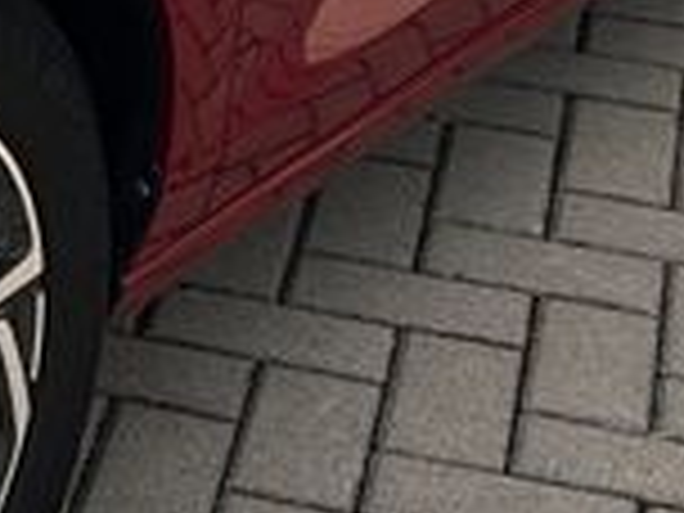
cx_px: -648
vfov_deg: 8.2
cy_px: -405
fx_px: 3458
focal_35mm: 175
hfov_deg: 10.5
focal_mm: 5.1
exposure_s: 1/1536
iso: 50
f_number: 1.6
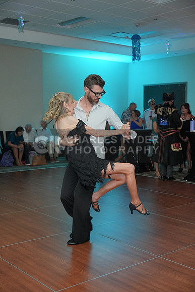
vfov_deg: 41.1
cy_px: 146
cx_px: 98
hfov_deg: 28.1
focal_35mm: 48
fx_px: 390
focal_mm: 48
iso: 3200
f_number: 4
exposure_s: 1/200
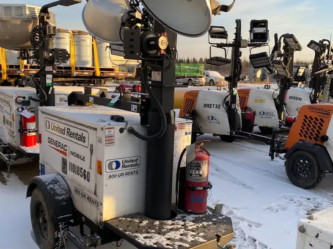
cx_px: 166
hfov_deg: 52.7
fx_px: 336
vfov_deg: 40.5
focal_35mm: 35
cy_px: 144
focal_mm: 4.25
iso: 32
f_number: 1.8
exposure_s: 1/531
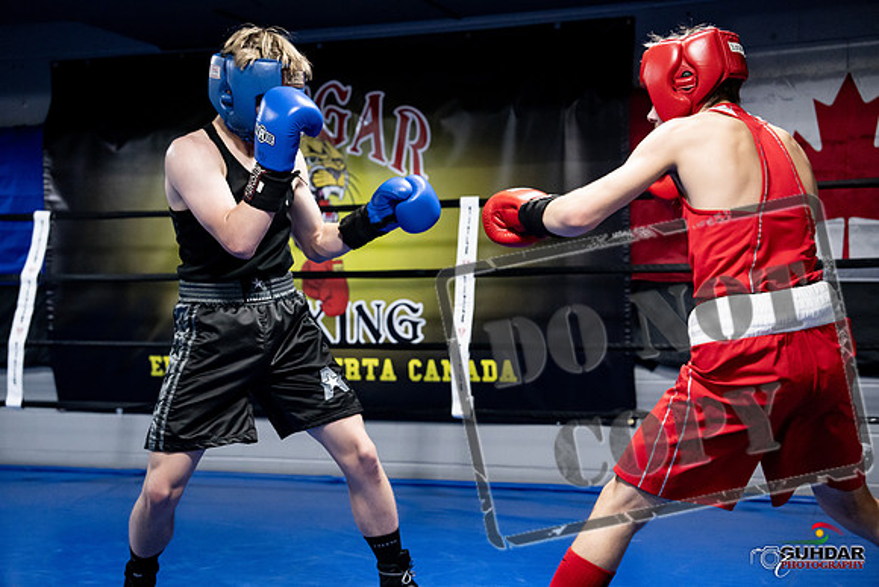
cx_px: 440
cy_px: 294
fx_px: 1270
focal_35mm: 52
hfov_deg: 38.2
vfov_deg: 26.0
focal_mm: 52
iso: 6400
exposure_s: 1/1000
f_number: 2.8
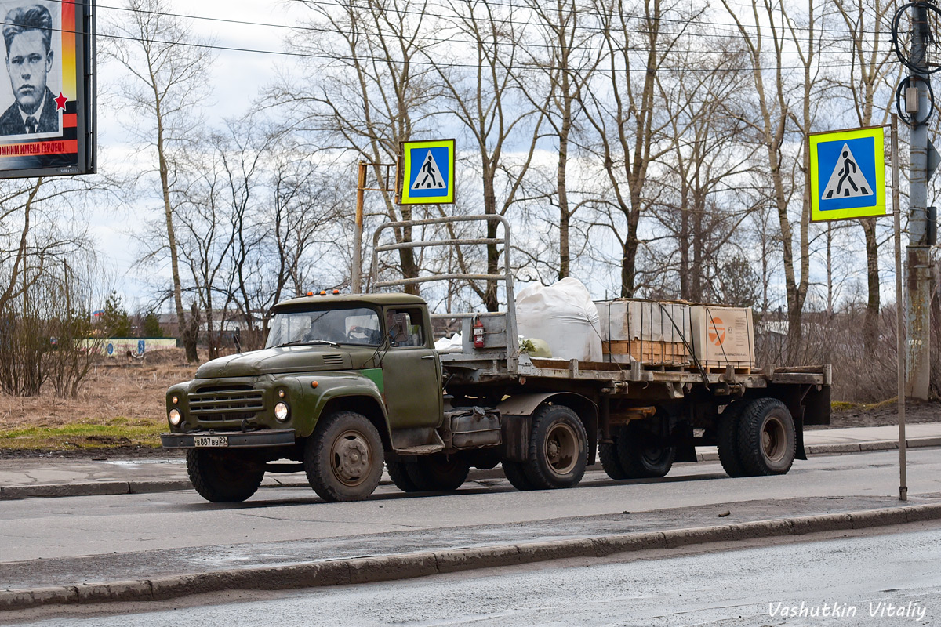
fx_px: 2091
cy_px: 314
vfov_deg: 17.1
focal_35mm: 80
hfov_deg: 25.4
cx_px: 470
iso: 800
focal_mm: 80
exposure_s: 1/2000
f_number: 6.3
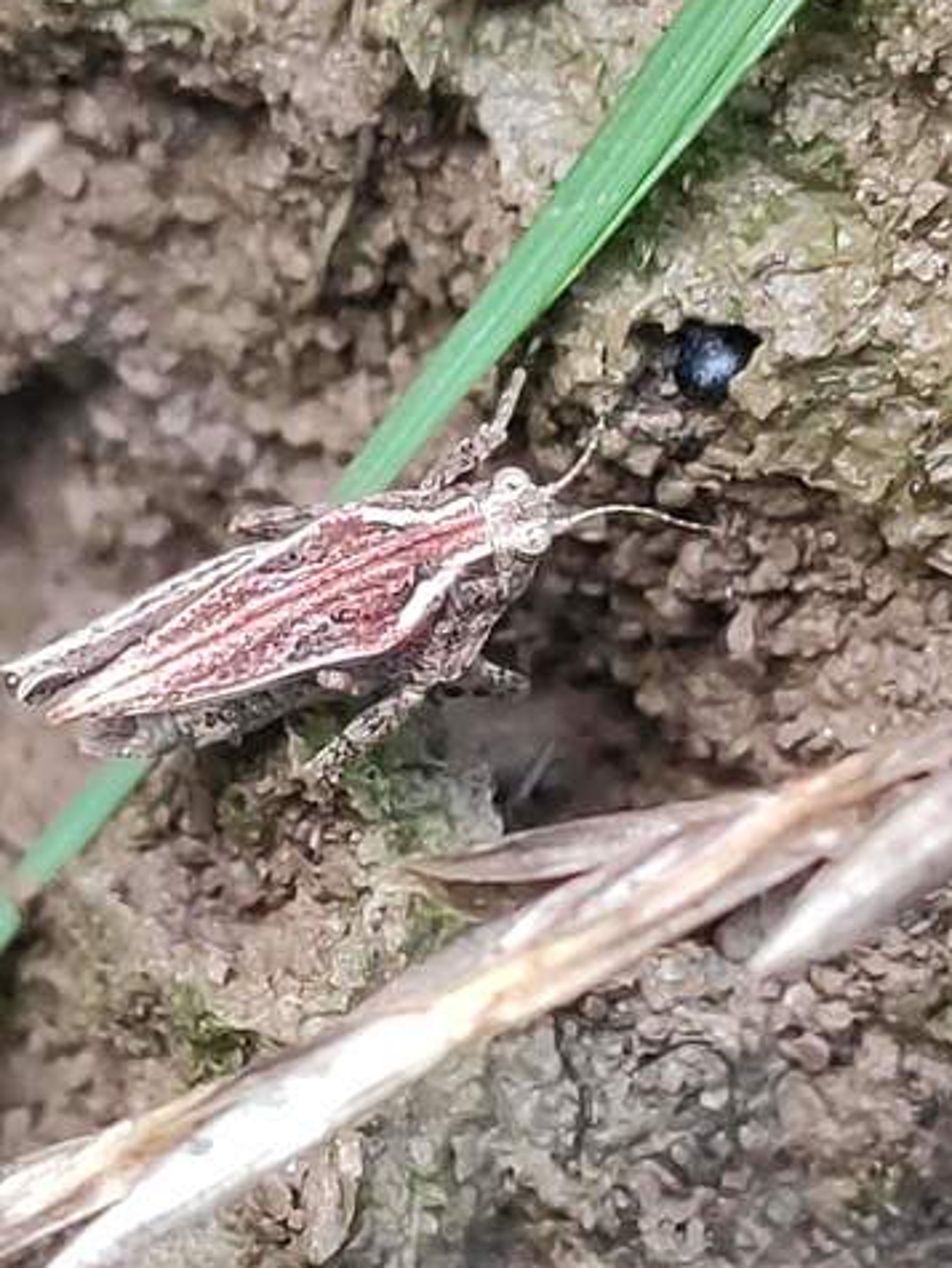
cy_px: 779
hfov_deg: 40.4
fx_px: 1282
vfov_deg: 52.1
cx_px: 341
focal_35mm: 35
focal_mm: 4.77
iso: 1046
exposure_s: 1/120
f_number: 1.75
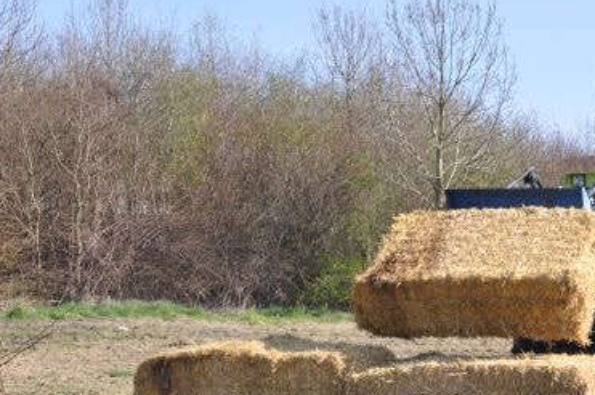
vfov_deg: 14.0
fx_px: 1600
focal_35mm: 97
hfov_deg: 20.4
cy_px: 314
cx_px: 601
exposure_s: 1/160
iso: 200
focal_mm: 30
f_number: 13
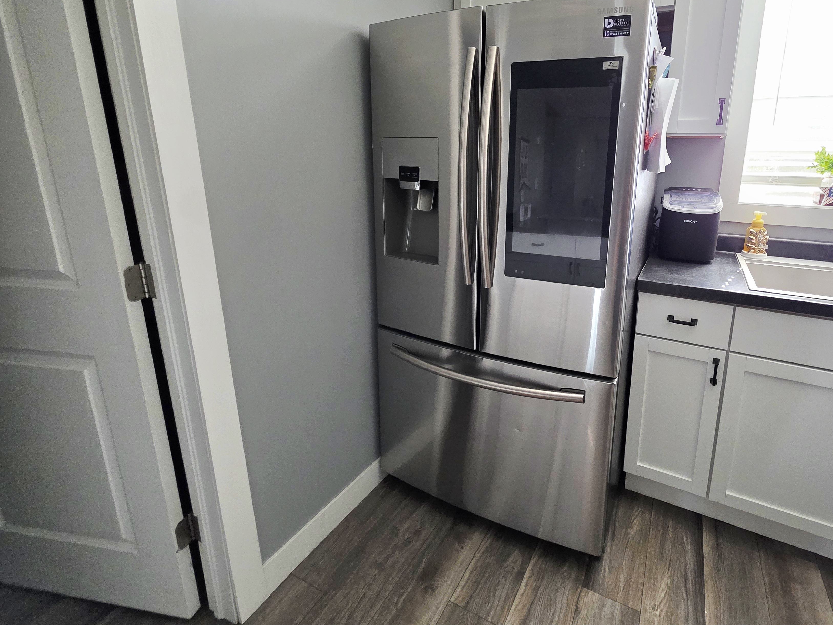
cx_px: 512
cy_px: 246
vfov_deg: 77.1
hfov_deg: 92.9
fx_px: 385
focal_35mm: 16
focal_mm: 2.2
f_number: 1.9
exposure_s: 1/244
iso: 500
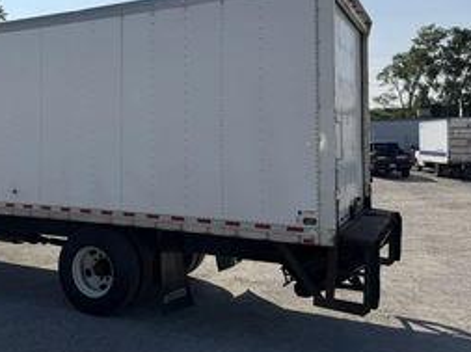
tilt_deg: +1.6
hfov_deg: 47.0
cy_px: 123
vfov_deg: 37.3
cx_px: 110
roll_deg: +1.1
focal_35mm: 38
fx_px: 516
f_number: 1.78
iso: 80
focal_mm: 6.76
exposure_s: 1/9091
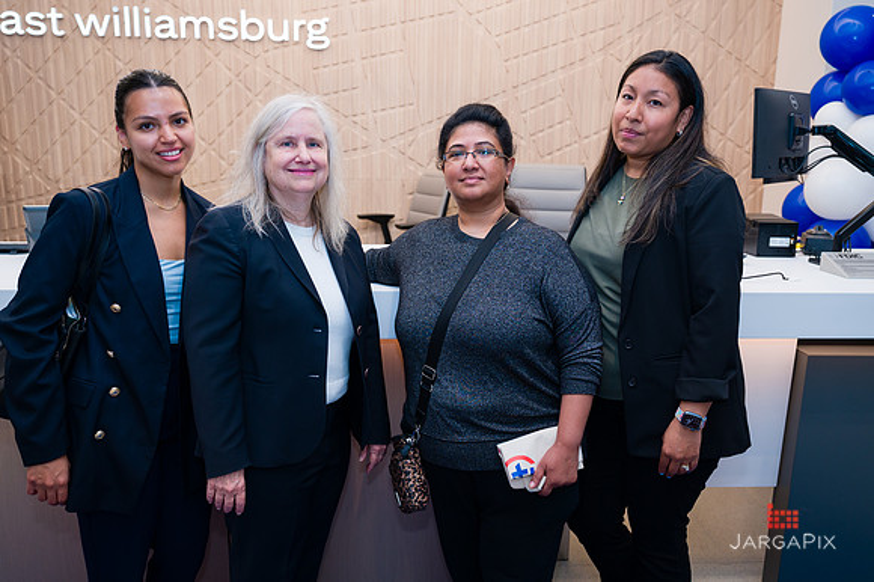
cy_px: 291
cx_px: 437
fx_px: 736
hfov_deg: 61.4
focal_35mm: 30
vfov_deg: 43.1
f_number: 4
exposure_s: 1/200
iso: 320
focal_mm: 30
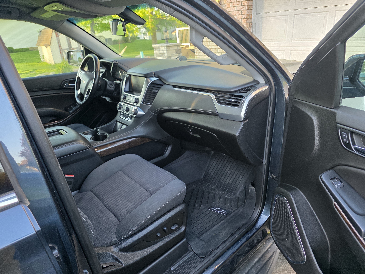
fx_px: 243
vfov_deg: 58.9
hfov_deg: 73.9
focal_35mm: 23
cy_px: 137
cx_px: 182
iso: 200
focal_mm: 6.3
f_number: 1.7
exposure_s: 1/180
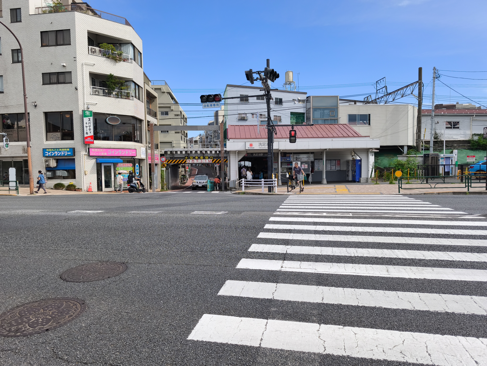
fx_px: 324
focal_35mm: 23
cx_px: 244
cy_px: 183
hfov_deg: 73.9
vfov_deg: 58.9
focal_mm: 6.57
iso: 50
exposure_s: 1/1776
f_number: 1.6
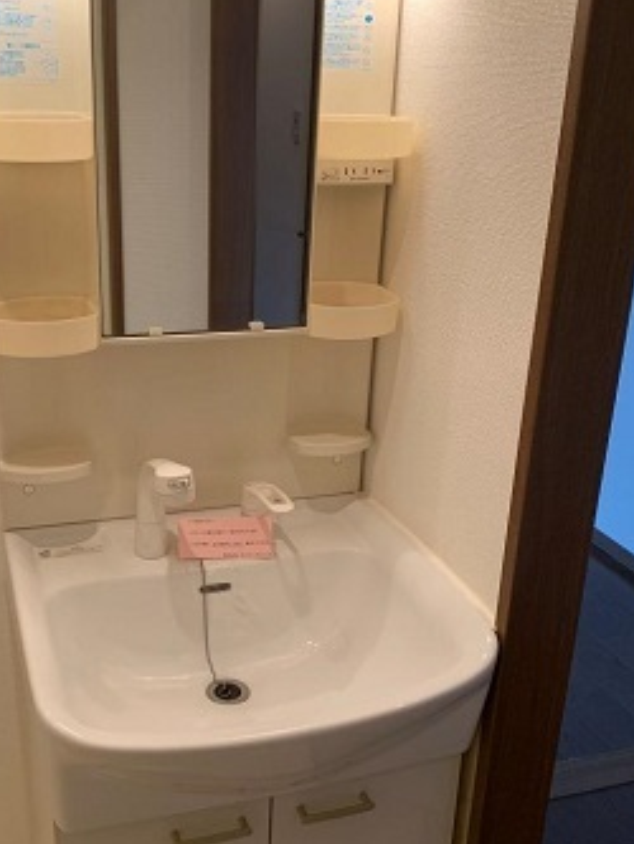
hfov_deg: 36.7
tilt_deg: -19.2
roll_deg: -1.0
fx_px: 952
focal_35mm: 39
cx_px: 242
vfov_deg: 47.8
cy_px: 438
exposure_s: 1/60
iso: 64
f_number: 1.8
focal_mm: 4.25
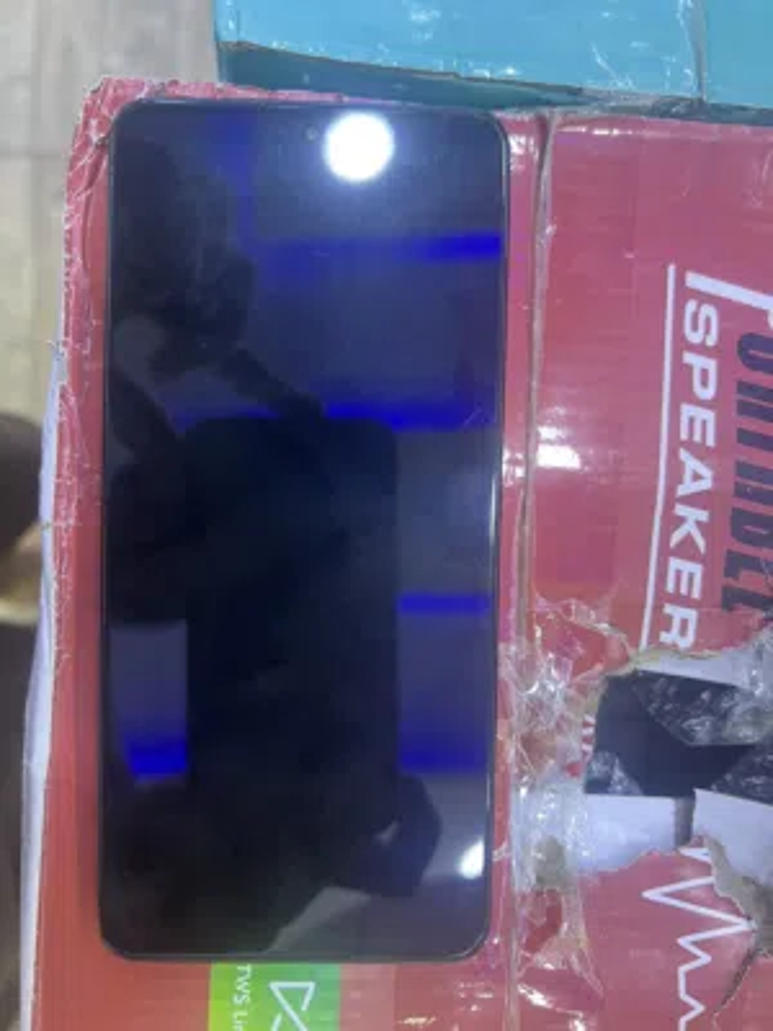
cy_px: 516
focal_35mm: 26
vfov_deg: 67.3
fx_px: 774
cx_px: 386
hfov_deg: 53.1
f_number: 1.5
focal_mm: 5.7
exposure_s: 1/88
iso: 125
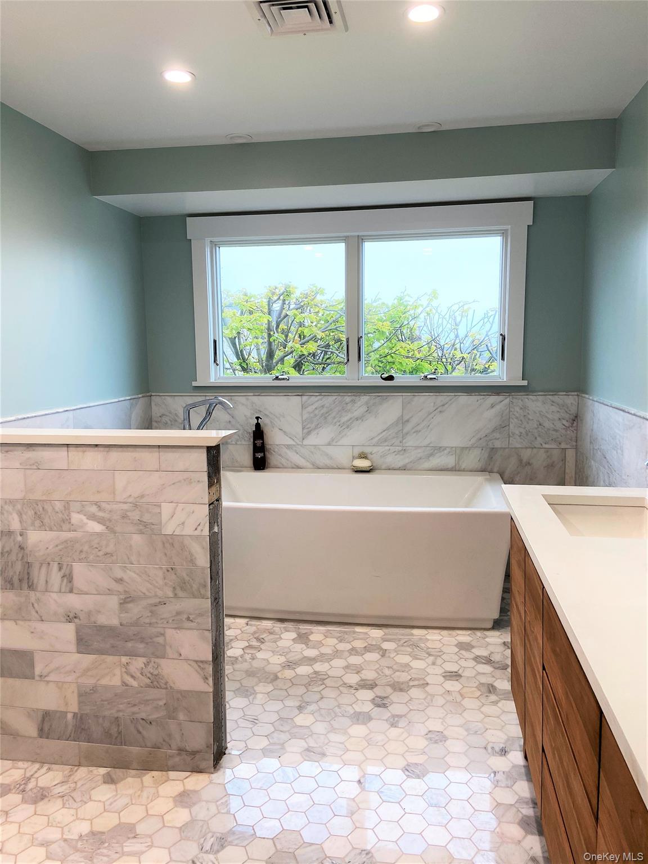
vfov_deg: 67.3
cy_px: 432
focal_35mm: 26
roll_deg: +0.2
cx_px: 324
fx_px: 649
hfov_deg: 53.1
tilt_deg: -5.6
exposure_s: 1/62
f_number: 1.8
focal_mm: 4.25
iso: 40
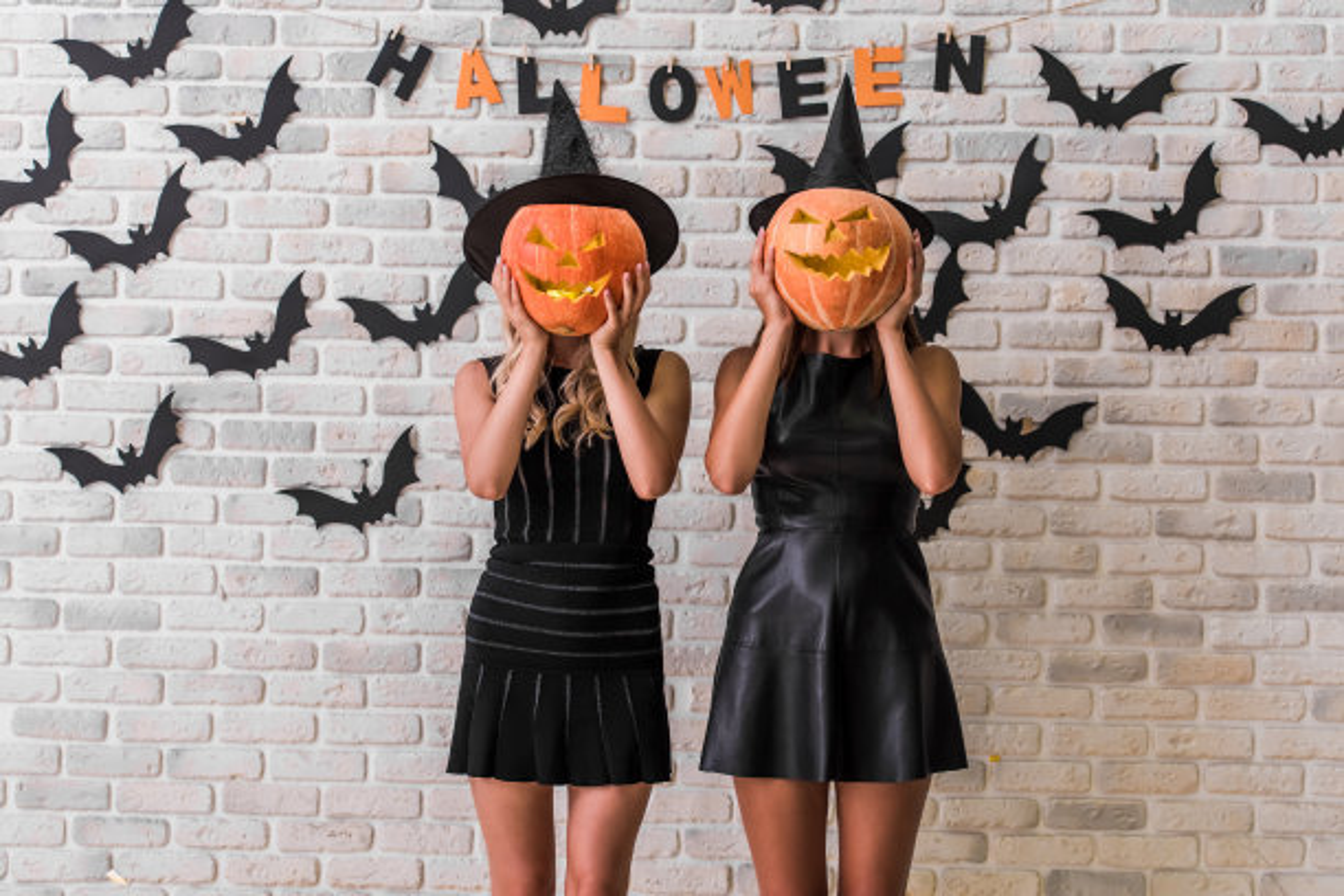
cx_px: 672
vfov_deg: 19.5
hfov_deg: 28.8
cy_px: 448
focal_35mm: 70
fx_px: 2613
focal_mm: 70
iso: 400
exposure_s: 1/160
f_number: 3.5
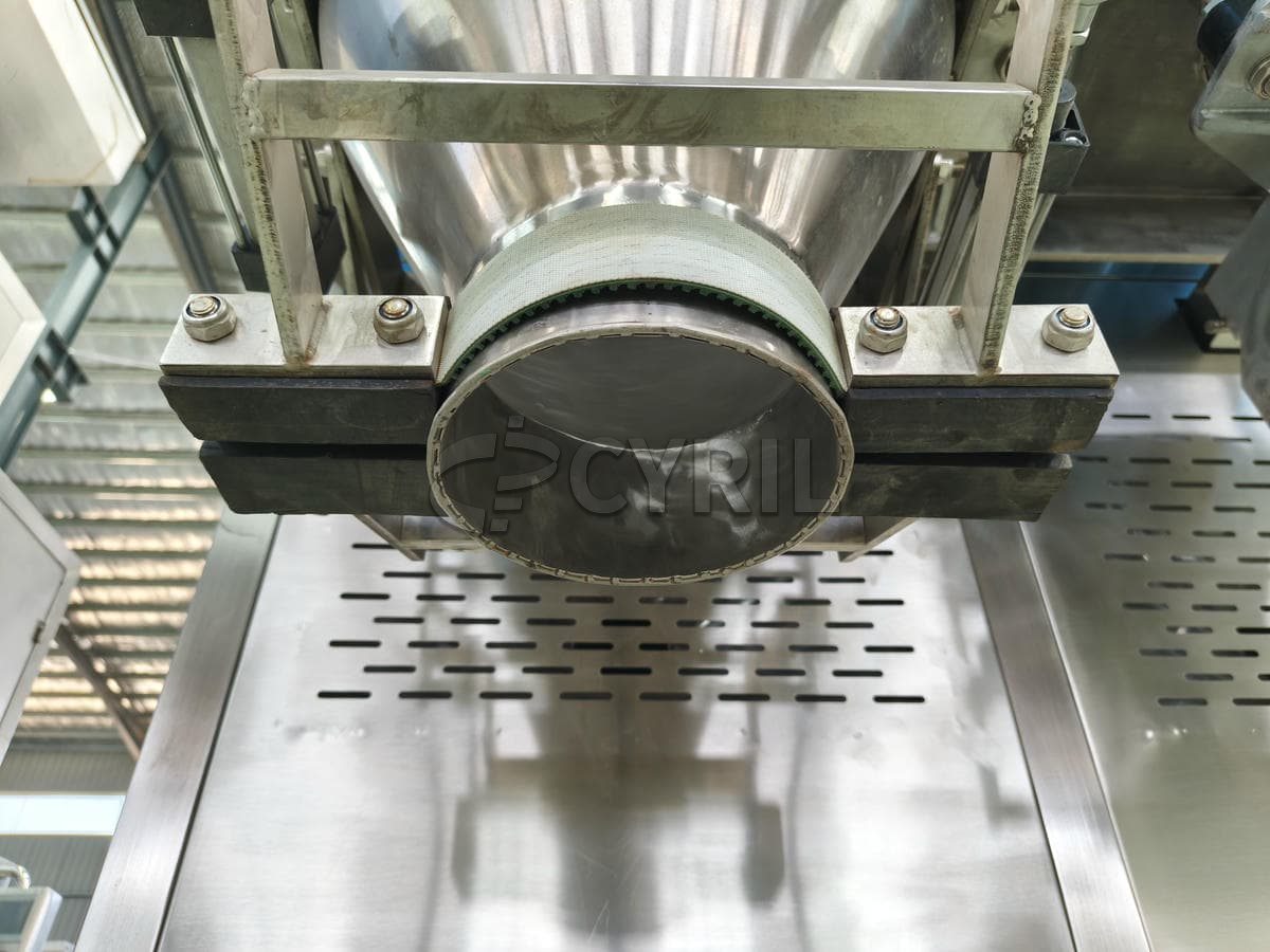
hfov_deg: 73.9
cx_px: 635
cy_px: 476
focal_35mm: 23
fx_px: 844
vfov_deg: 58.9
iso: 125
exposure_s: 1/53.3
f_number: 1.88
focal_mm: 5.56
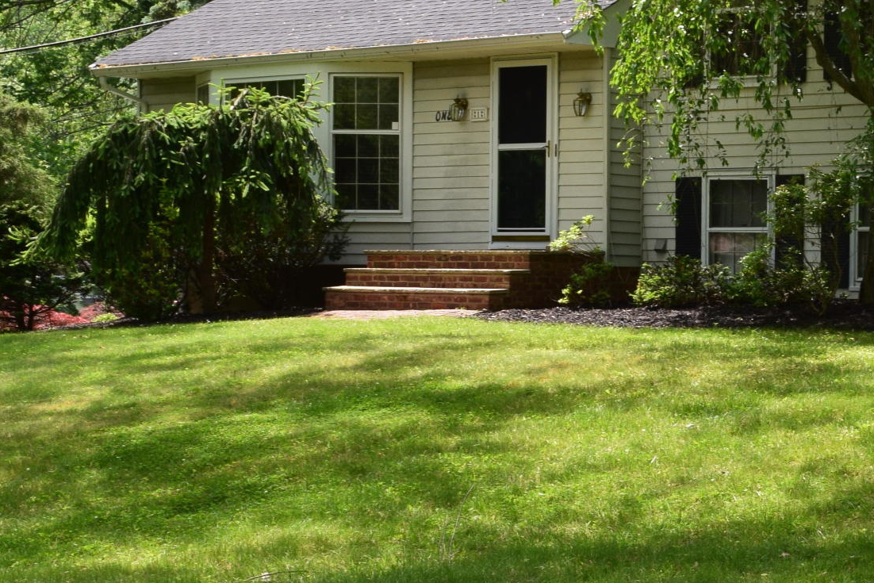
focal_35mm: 98
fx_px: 2379
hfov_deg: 20.1
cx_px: 884
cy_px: 395
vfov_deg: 13.9
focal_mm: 24
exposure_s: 1/200
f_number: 10
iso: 400
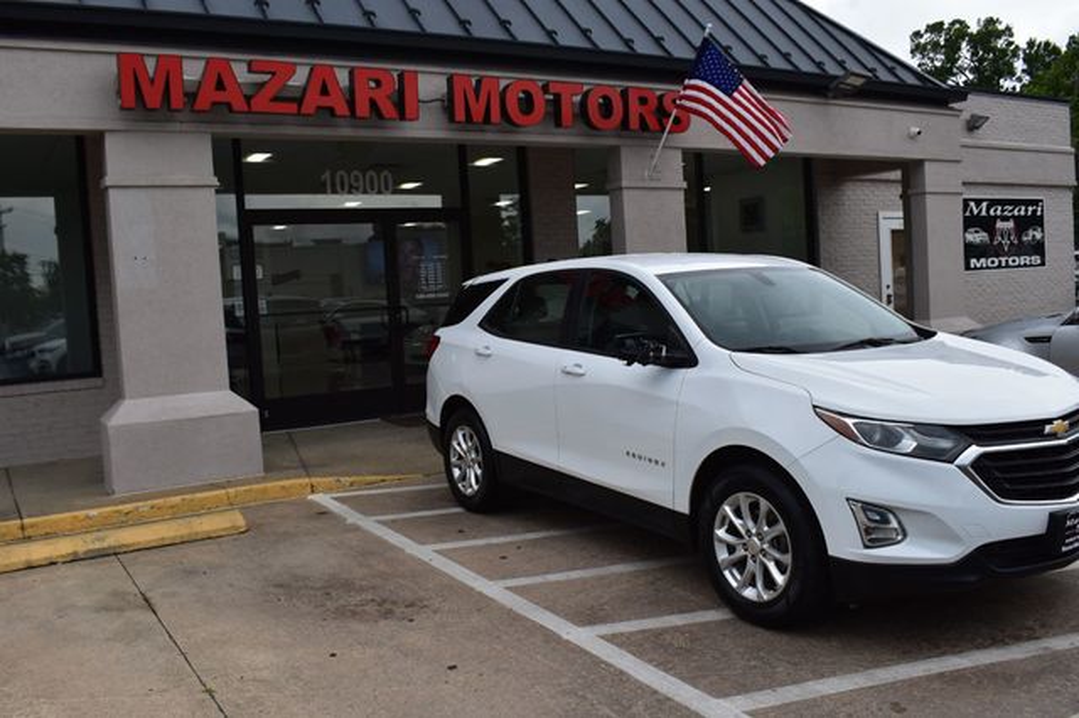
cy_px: 359
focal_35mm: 33
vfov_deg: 39.9
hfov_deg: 57.2
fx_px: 989
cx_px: 540
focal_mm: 22
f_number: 10
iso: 400
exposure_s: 1/320
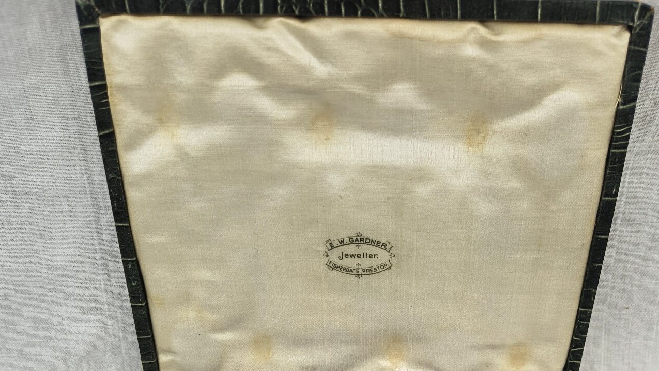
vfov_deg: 25.2
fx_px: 734
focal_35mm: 42
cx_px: 374
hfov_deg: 48.2
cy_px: 456
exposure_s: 1/100
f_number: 1.8
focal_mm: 5.56
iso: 164
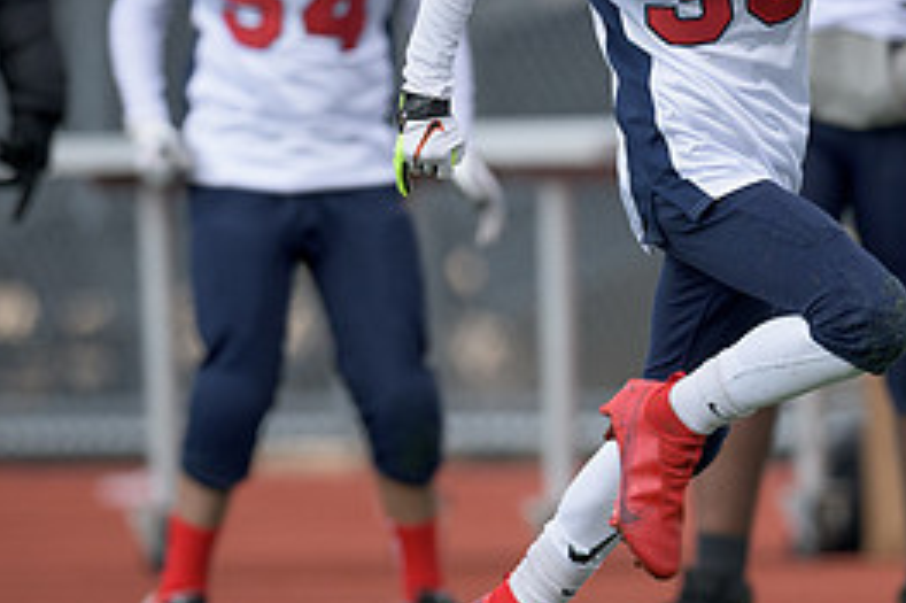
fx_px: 39712
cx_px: 593
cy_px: 176
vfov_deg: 0.9
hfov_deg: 1.3
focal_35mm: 1579
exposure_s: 1/2000
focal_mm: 500
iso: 500
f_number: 4
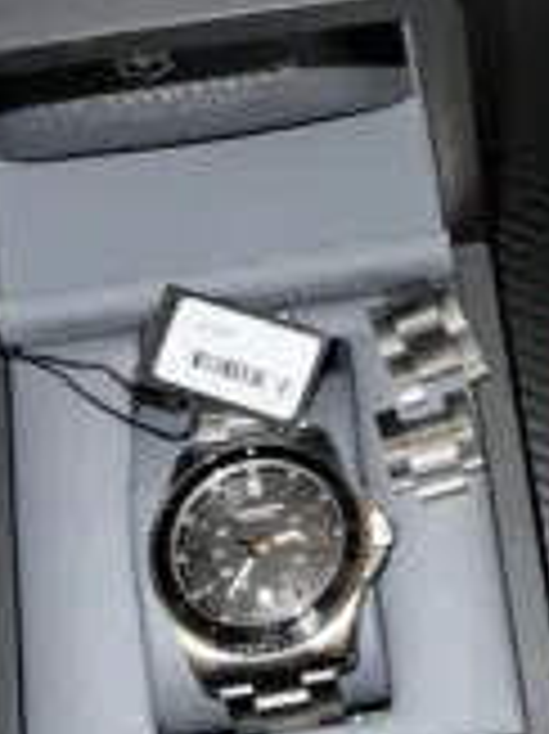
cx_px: 562
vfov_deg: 30.3
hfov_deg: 22.0
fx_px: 1355
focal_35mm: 64
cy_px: 320
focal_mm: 5.7
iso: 32
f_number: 1.5
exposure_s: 1/4
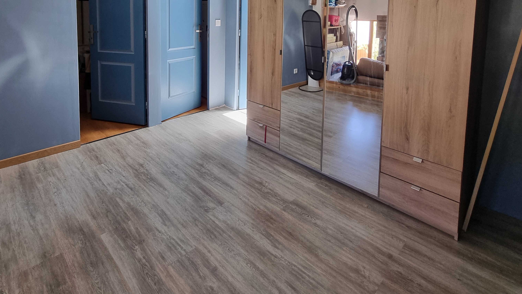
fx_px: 263
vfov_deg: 52.6
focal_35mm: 19
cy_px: 40
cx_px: 229
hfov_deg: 89.1
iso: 200
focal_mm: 2.2
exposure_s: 1/50
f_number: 2.2
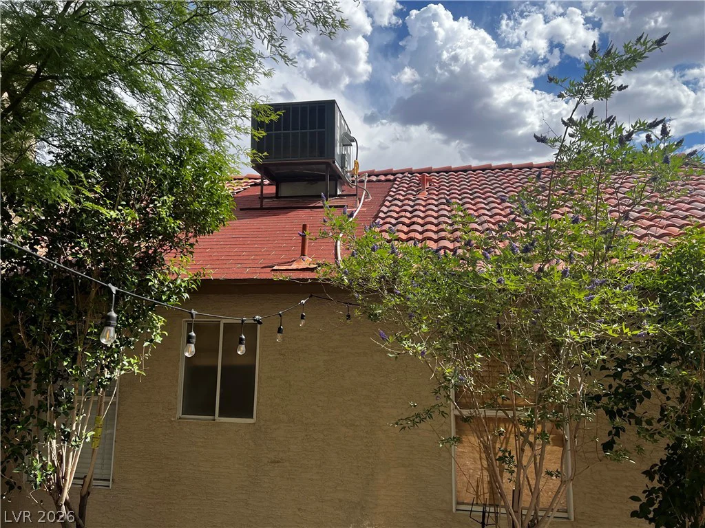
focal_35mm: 26
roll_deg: -0.9
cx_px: 352
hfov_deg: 67.3
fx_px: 530
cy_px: 264
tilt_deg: +9.4
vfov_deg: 53.1
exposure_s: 1/2841
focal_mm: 5.7
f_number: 1.5
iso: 50
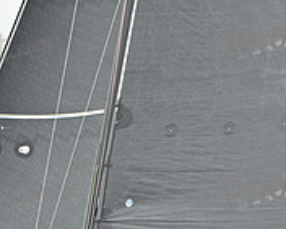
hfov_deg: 8.9
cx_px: 138
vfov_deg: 7.1
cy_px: 277
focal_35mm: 216
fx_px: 1829
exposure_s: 1/1250
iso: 320
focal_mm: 70
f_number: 5
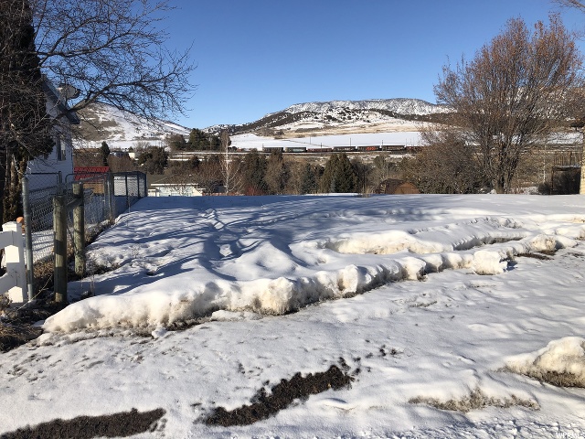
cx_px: 292
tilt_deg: -6.2
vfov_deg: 49.7
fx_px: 473
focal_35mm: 28
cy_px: 220
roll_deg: +0.7
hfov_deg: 63.4
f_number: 1.8
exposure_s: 1/4000
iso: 25
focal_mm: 3.99
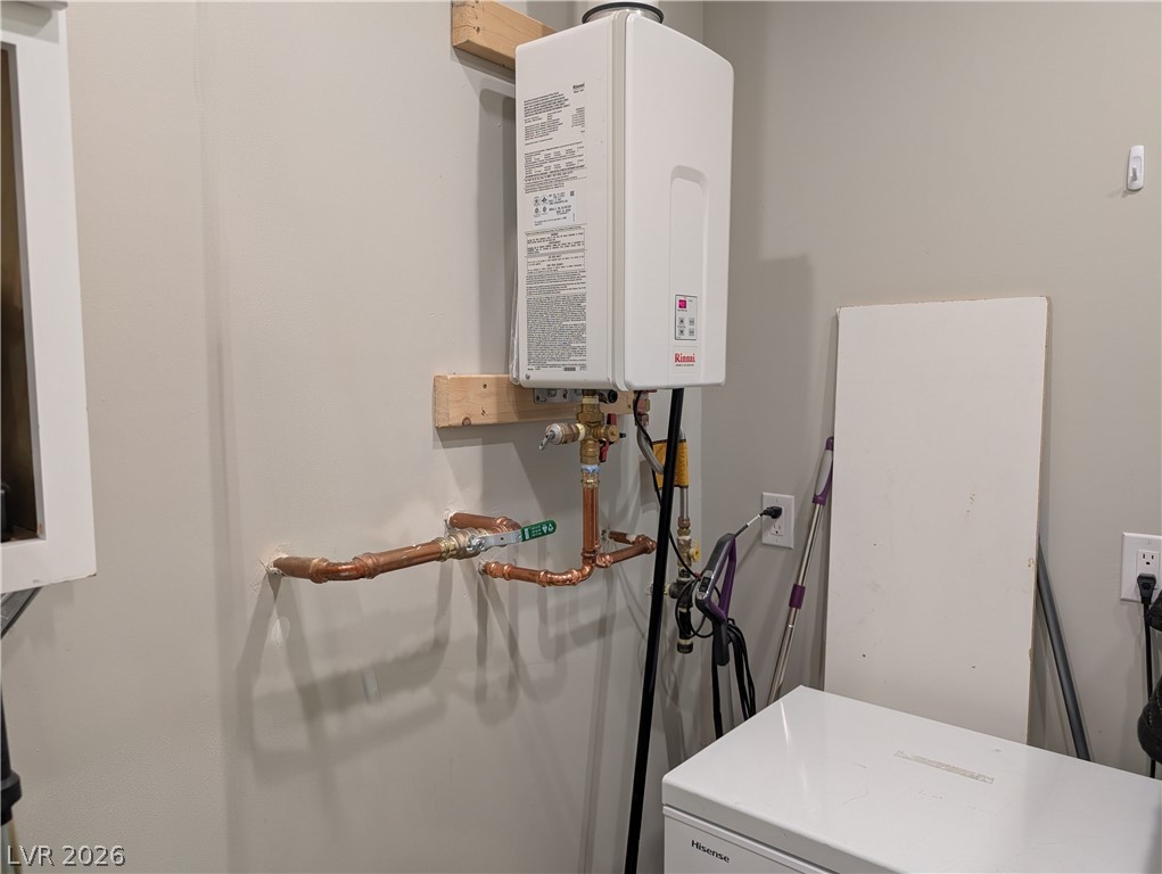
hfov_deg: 71.5
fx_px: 806
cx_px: 581
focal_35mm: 24
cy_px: 437
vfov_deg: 56.9
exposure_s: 1/40
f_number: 1.68
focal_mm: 6.9
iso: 119
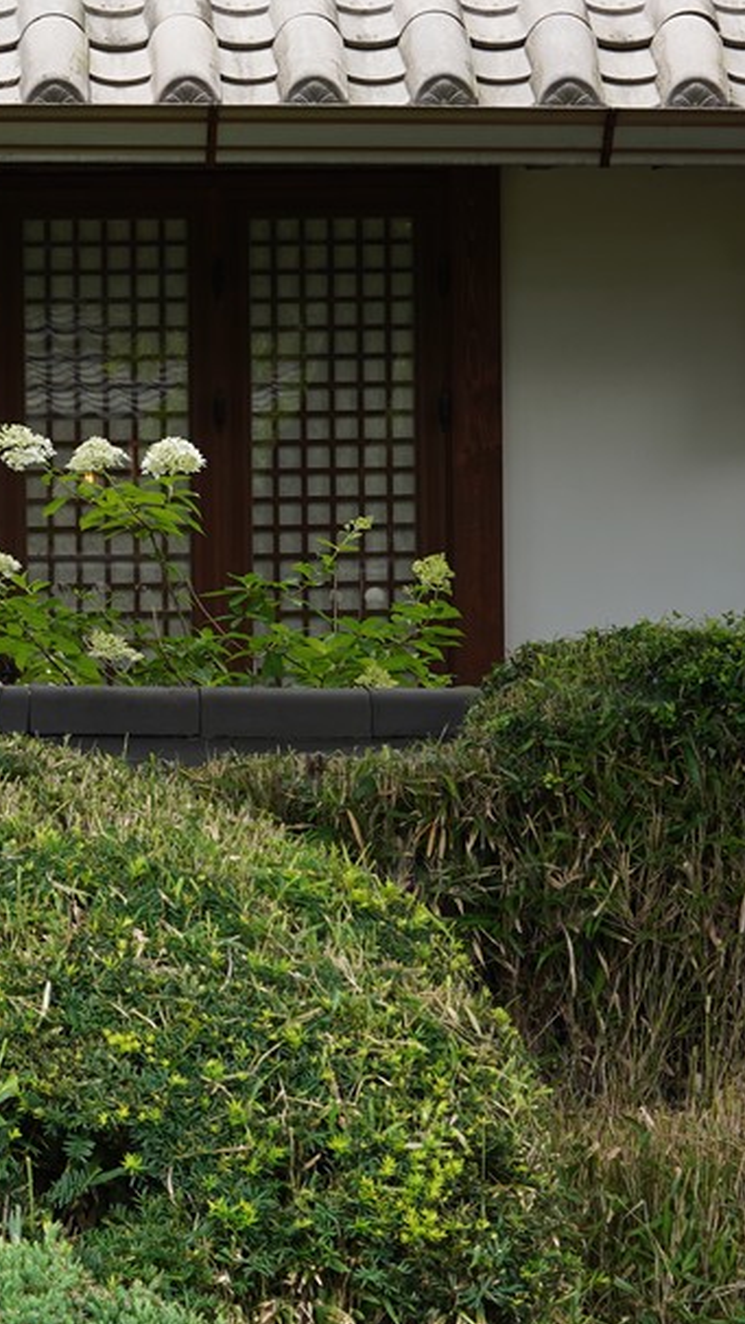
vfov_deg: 17.7
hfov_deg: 9.9
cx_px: -15
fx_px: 4248
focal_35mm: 121
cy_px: 527
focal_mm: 35
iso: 125
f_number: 6.3
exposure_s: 1/100
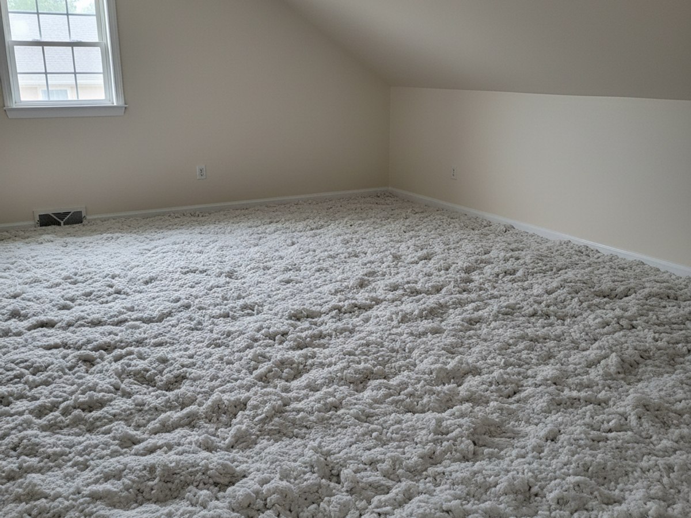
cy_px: 259
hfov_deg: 71.6
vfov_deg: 56.8
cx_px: 346
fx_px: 479
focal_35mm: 24
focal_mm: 6.8
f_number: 1.78
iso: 305
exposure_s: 1/1652
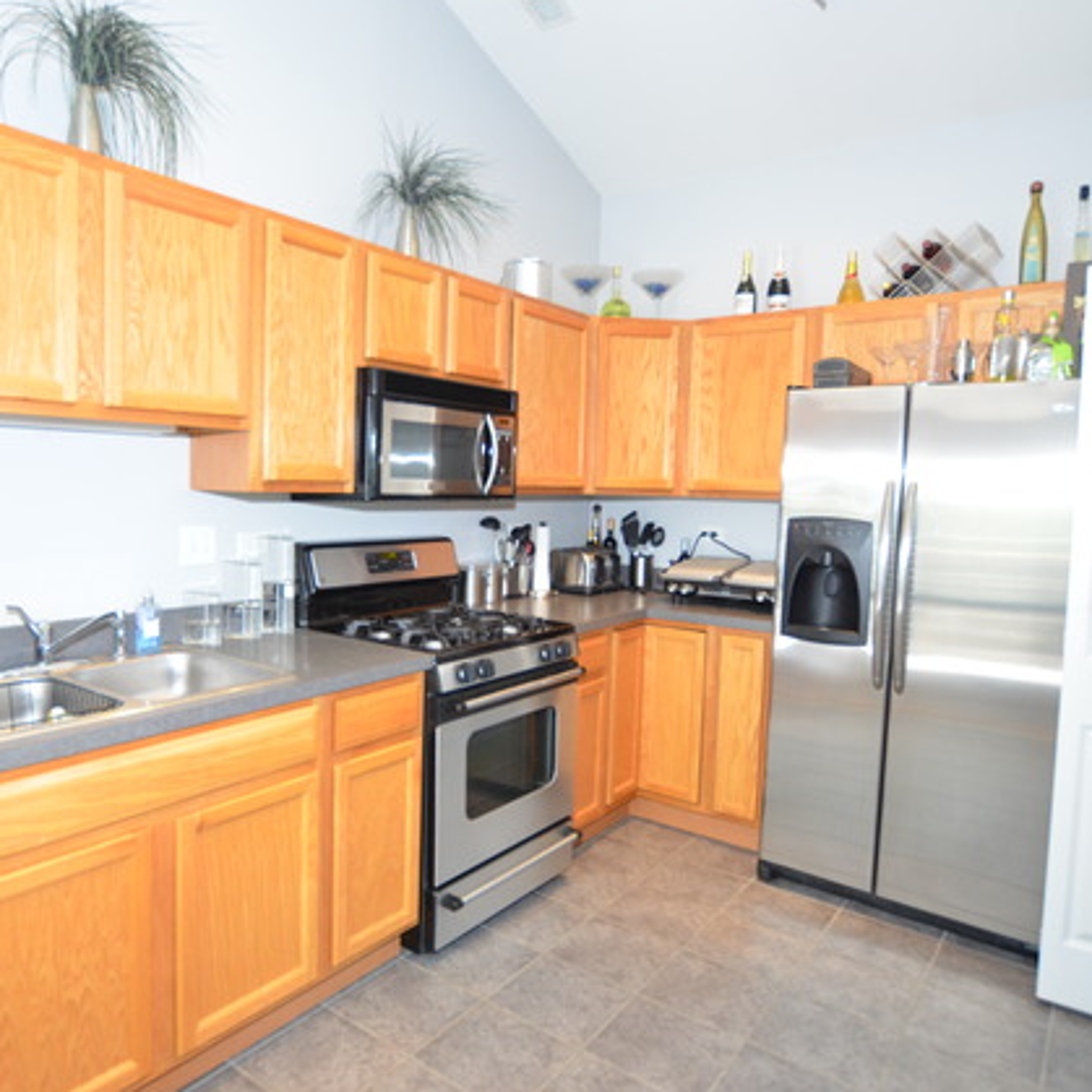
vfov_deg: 68.8
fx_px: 797
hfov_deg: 68.2
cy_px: 542
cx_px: 438
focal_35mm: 22
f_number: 4
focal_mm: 11.5
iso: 1100
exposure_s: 1/60
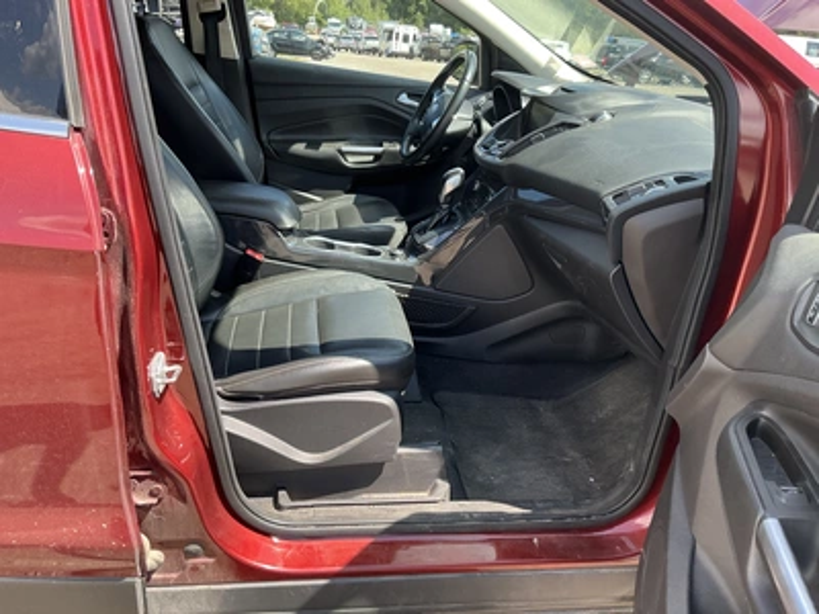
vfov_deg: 49.7
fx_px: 662
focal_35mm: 28
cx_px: 410
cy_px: 307
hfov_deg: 63.4
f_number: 1.8
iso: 20
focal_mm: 3
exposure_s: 1/169
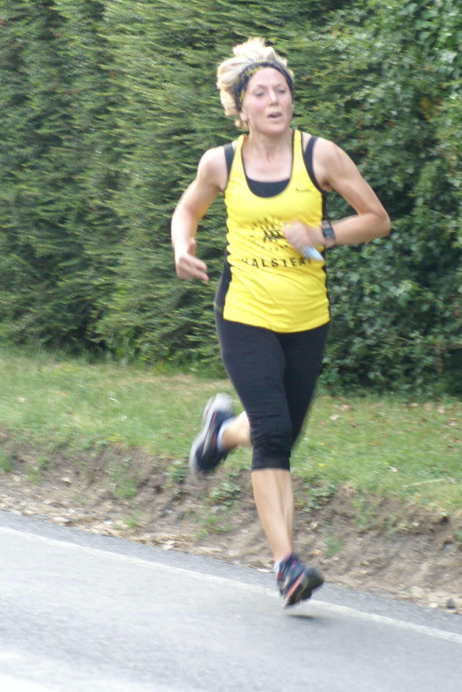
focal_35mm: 326
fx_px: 6264
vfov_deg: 6.3
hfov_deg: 4.2
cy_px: 293
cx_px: 255
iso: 800
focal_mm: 160
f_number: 5.6
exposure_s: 1/60
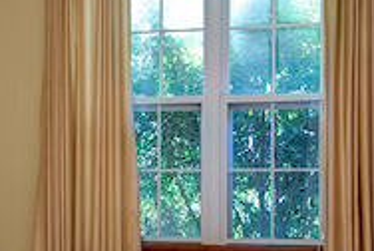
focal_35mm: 102
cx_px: 42
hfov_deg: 19.6
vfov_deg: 13.4
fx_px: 1061
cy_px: 176
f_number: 6.7
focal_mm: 16
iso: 200
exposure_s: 1/3.33
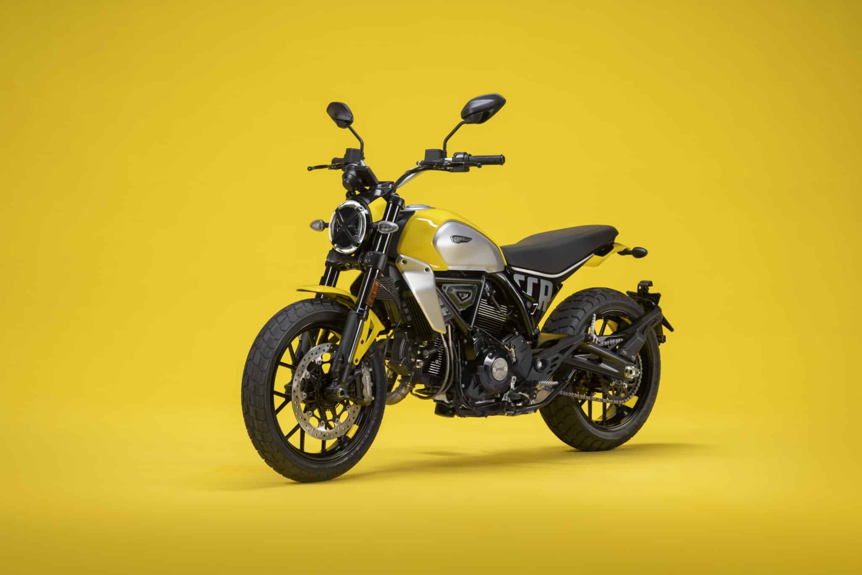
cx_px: 431
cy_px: 288
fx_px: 2514
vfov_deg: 13.0
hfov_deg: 19.5
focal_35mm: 105
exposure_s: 1/160
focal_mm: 105
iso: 100
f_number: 11
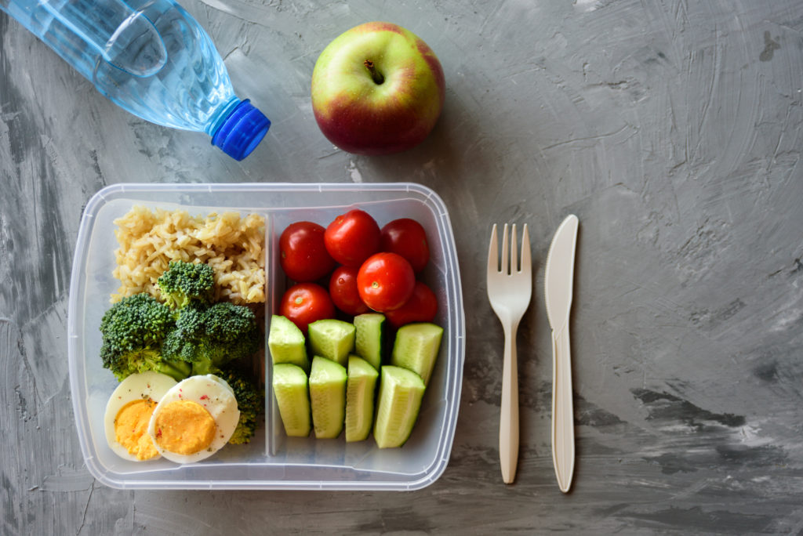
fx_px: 1227
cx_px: 402
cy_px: 268
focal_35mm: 55
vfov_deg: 24.7
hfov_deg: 36.2
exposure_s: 1/50
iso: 200
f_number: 4.2
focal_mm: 55
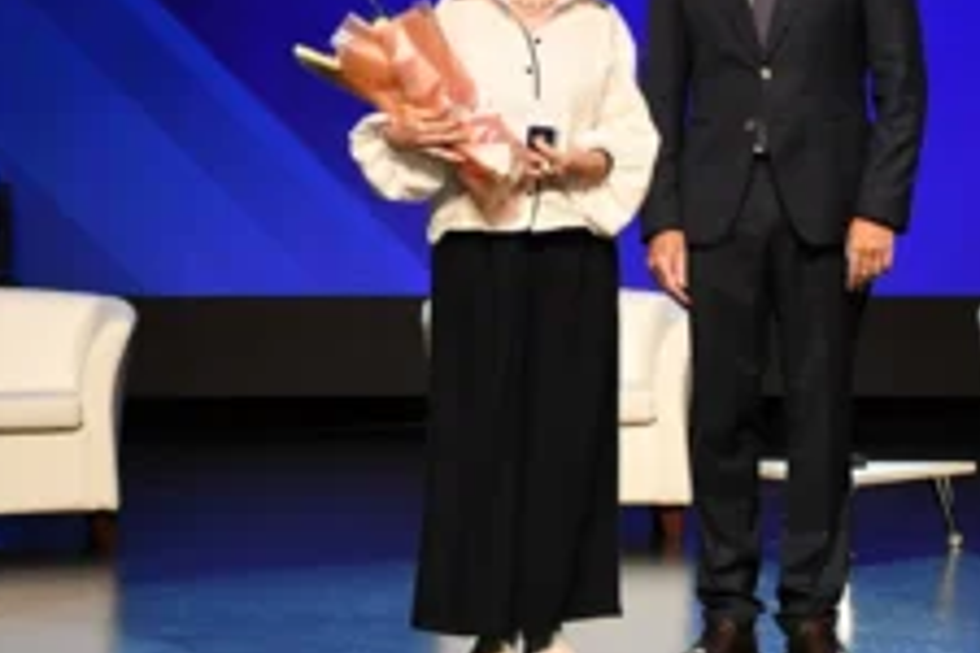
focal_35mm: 119
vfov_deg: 11.5
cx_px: 649
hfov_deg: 17.2
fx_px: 3239
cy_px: 172
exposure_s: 1/125
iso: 1600
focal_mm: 45
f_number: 5.6
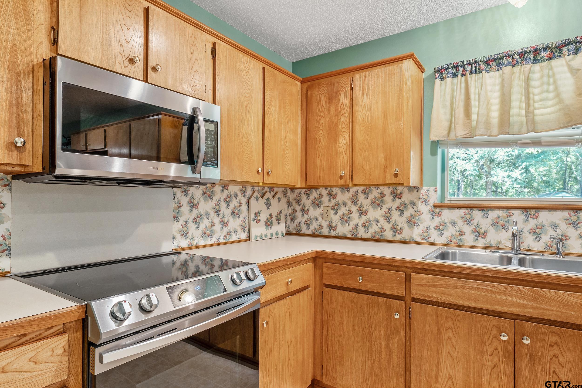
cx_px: 291
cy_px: 194
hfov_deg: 81.2
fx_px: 339
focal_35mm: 21
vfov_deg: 59.5
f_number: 8
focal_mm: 21
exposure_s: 1/6
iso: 800
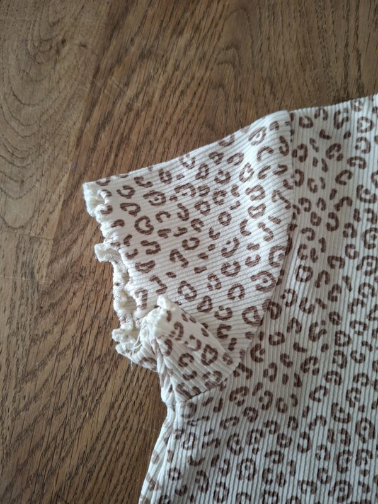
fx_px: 335
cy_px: 252
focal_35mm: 23
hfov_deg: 58.9
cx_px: 189
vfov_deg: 73.9
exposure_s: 1/50
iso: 320
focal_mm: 5.54
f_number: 1.8
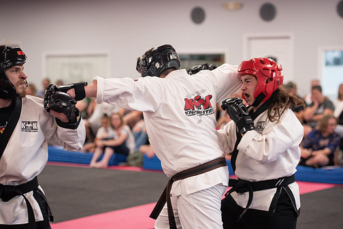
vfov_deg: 13.8
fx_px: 943
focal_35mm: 99
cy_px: 110
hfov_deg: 20.6
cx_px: 180
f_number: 2.8
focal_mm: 86
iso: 1600
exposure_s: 1/400
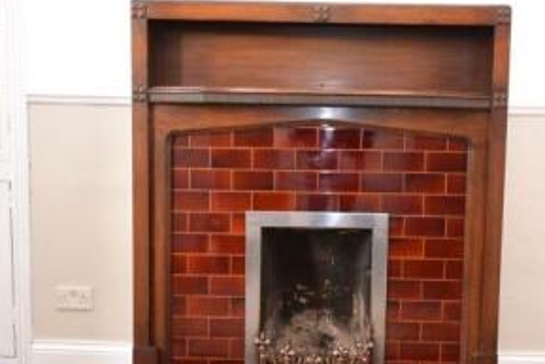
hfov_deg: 55.2
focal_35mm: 34
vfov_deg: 38.9
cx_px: 335
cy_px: 193
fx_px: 515
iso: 1800
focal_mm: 10
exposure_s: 1/60
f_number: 3.5
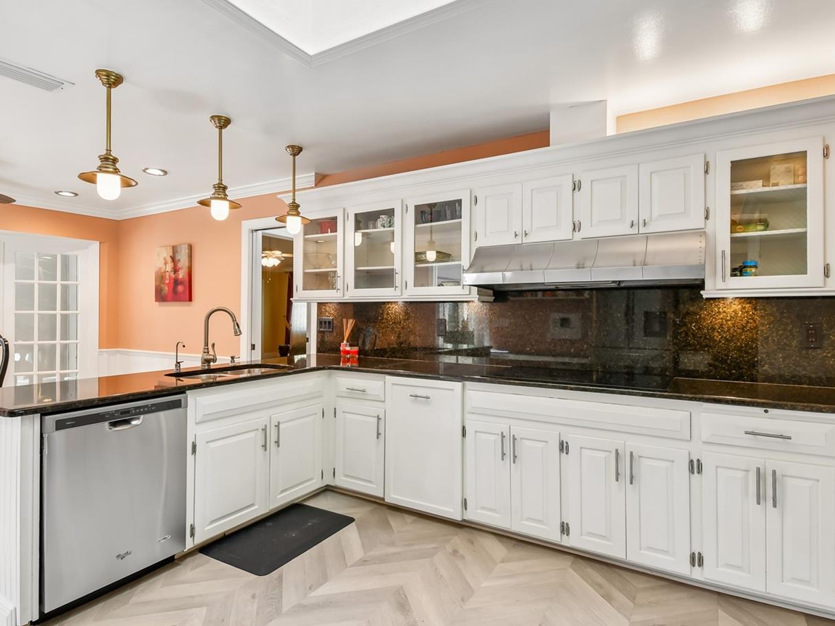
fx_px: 458
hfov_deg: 84.6
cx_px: 402
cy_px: 300
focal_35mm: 19
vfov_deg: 68.7
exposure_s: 1/4
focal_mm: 10
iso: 100
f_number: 8
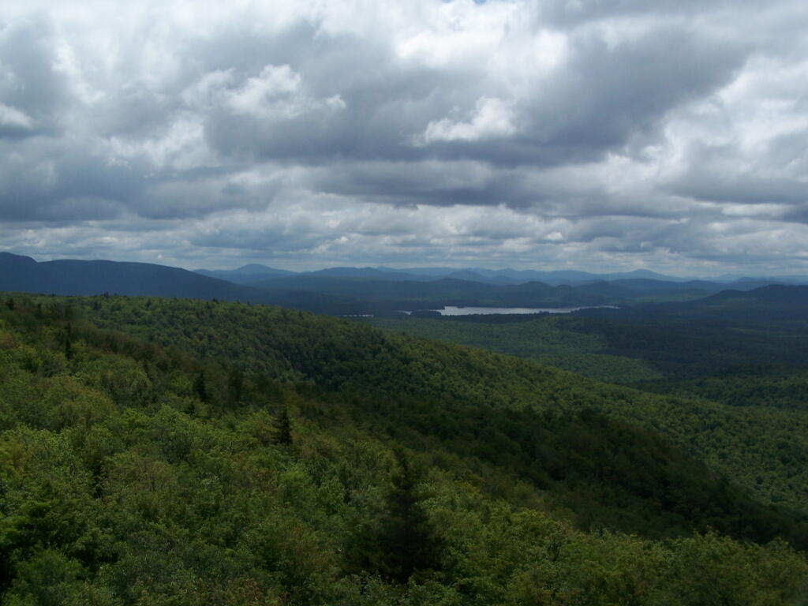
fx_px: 887
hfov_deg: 49.0
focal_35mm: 38
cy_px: 303
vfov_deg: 37.7
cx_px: 404
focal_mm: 6.3
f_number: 5.6
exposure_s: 1/1000
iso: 80
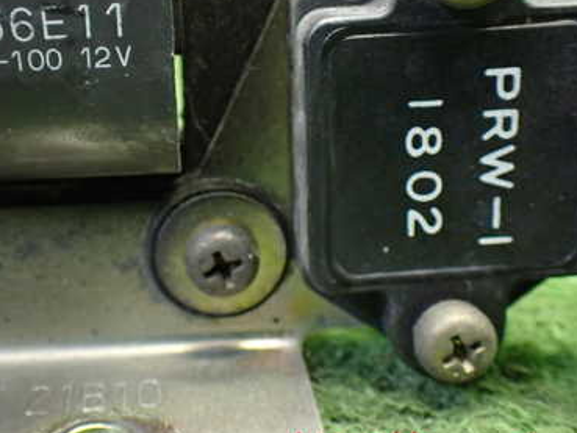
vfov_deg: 27.7
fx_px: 867
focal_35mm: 52
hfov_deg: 36.3
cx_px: 180
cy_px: 117
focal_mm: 5.79
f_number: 2.4
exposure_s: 1/40
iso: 800
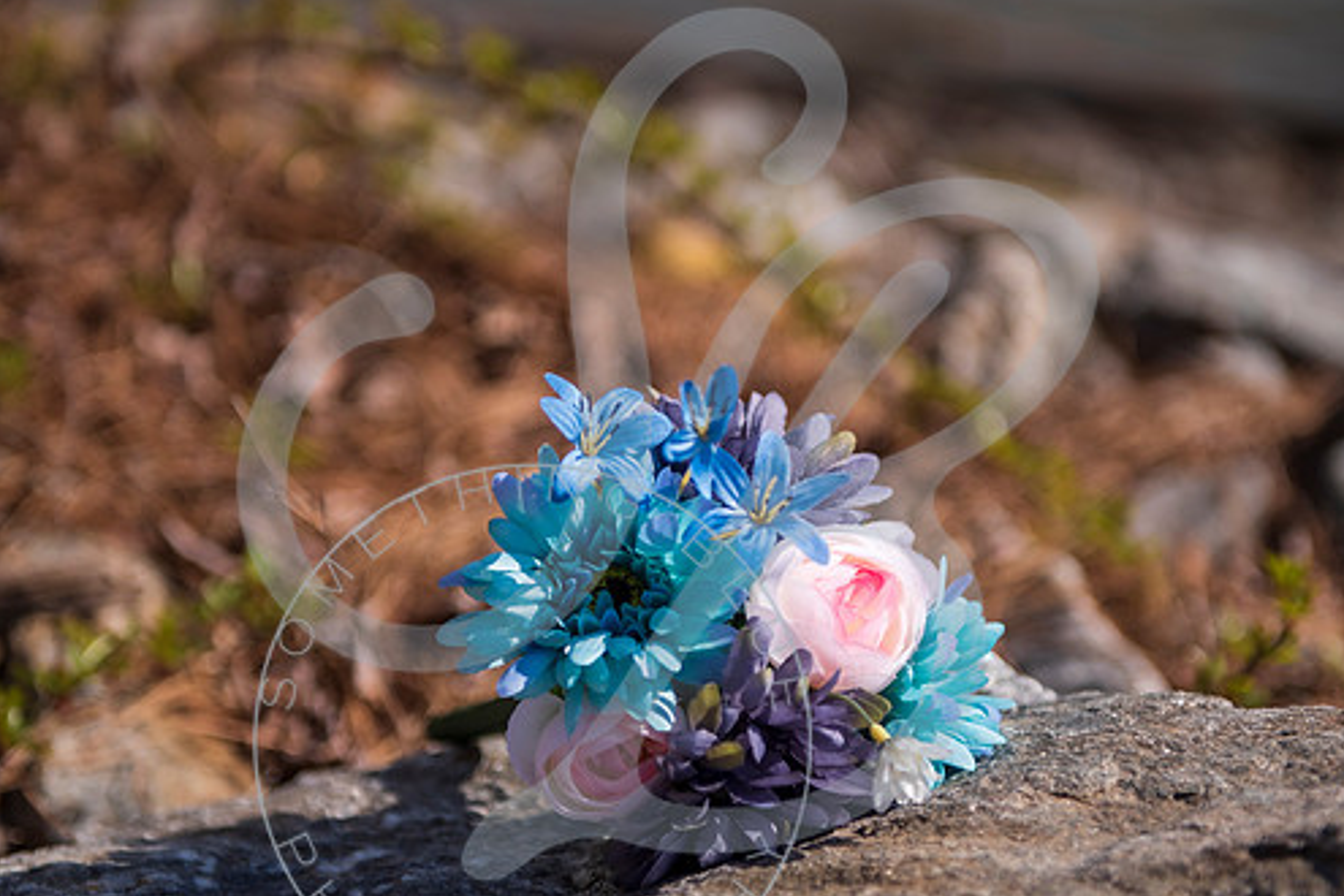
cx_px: 668
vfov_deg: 16.6
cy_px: 515
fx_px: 3061
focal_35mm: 82
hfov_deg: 24.8
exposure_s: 1/4000
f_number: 2.8
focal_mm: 70
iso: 100
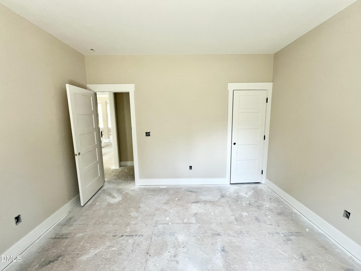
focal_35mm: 13
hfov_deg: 106.2
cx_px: 180
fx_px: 136
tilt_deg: -8.1
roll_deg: +1.7
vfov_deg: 89.9
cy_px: 136
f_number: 1.8
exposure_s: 1/99
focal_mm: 1.57
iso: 64
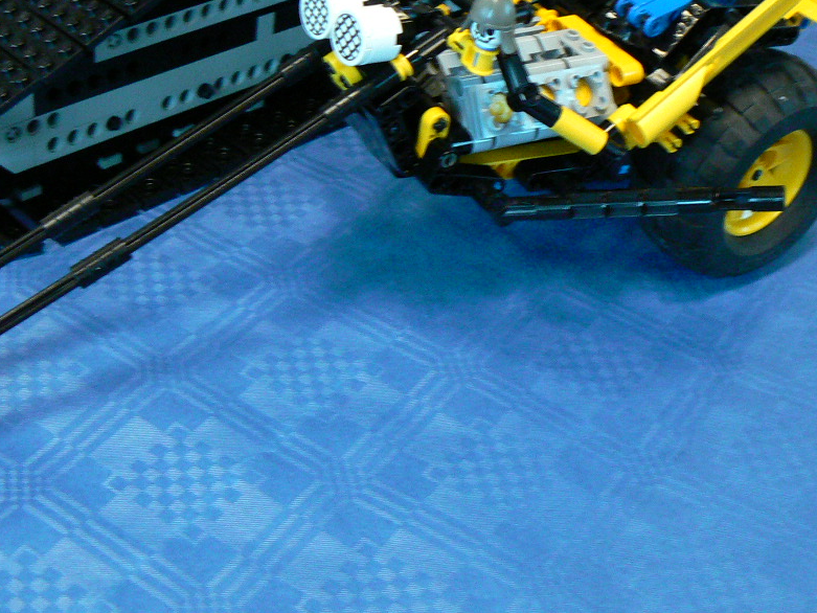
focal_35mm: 59
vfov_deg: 24.5
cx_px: 440
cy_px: 146
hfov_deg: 32.7
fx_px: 1393
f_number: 2.8
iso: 200
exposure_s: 1/13
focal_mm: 6
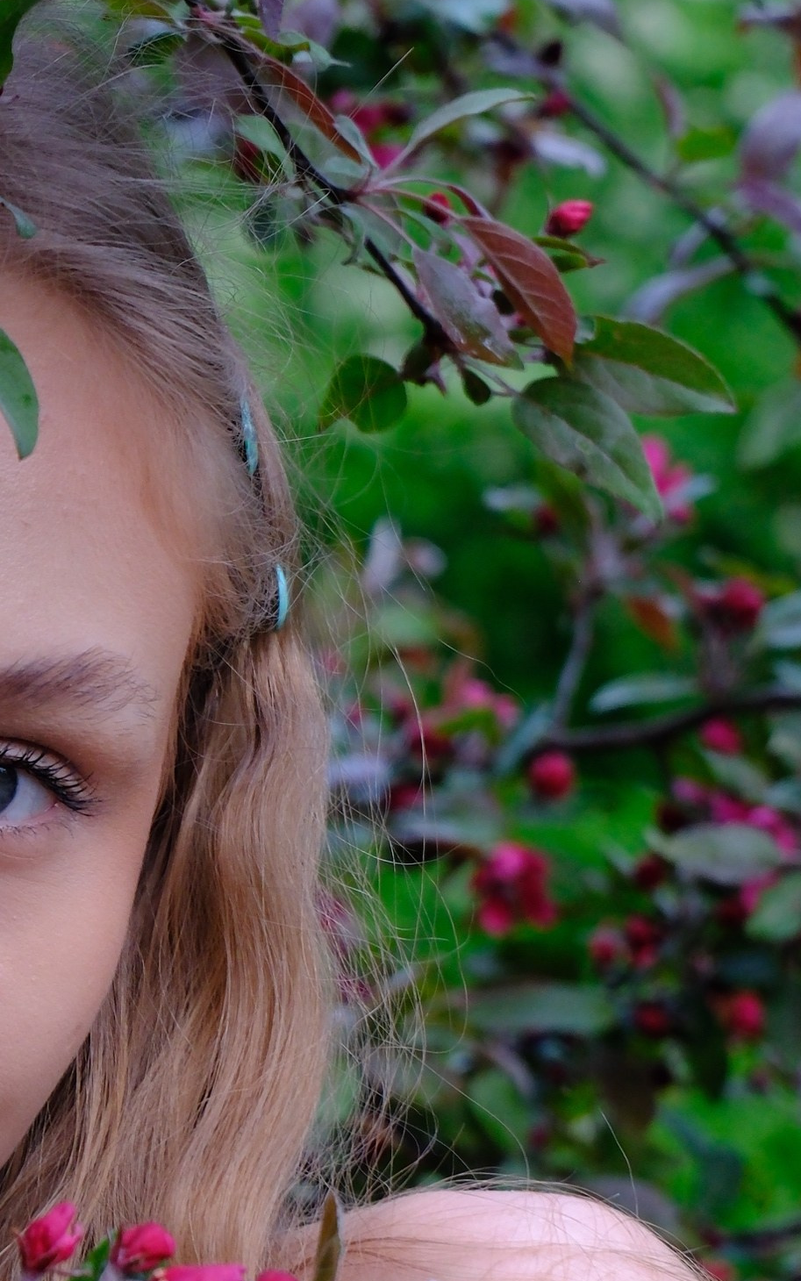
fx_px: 7018
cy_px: 1147
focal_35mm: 201
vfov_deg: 10.4
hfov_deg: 6.5
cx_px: -309
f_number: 4.8
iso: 640
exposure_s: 1/110
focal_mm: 50
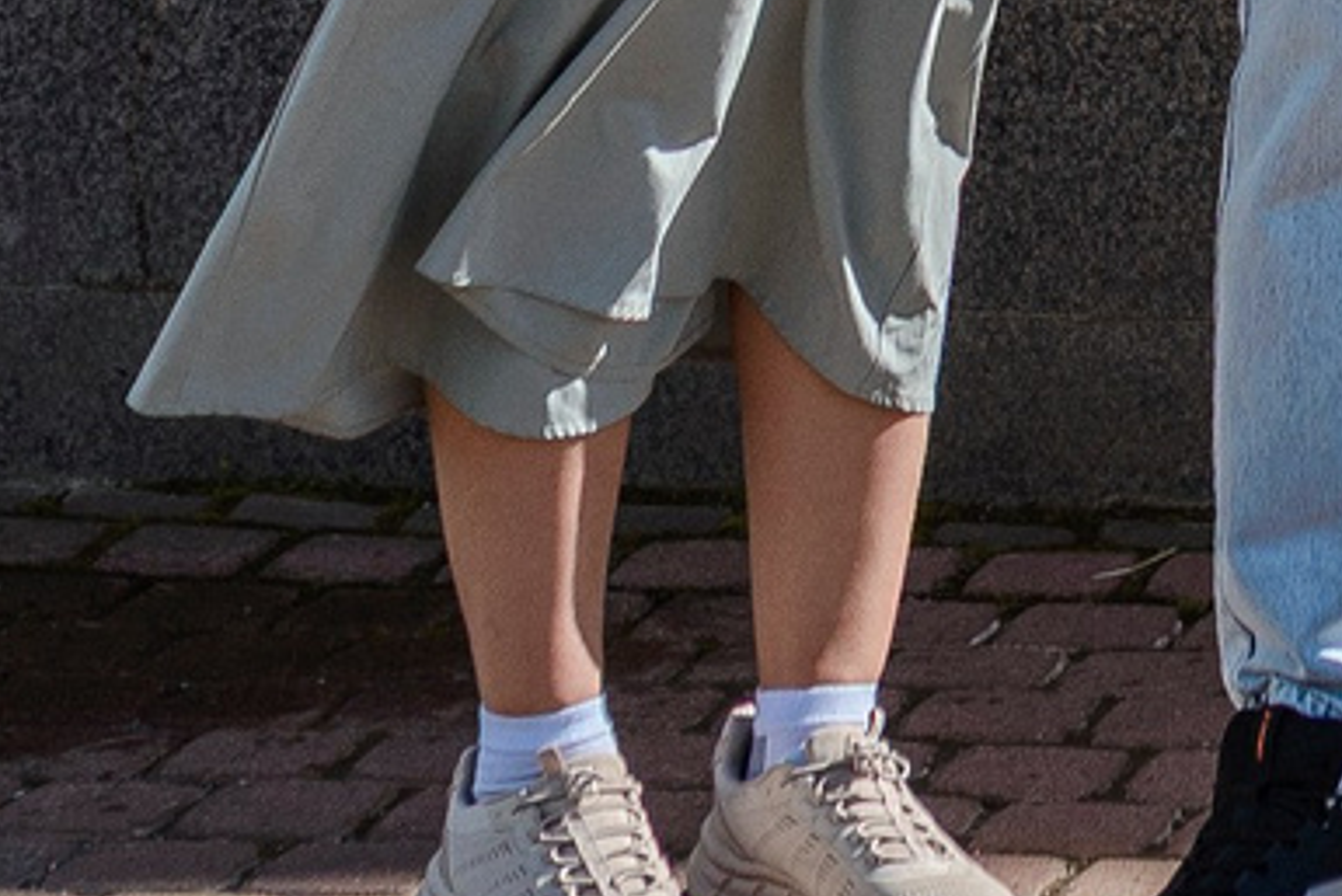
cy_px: -1400
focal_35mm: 233
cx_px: 2287
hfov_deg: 8.5
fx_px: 8689
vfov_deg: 5.6
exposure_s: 1/2500
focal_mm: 35
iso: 100
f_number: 3.2
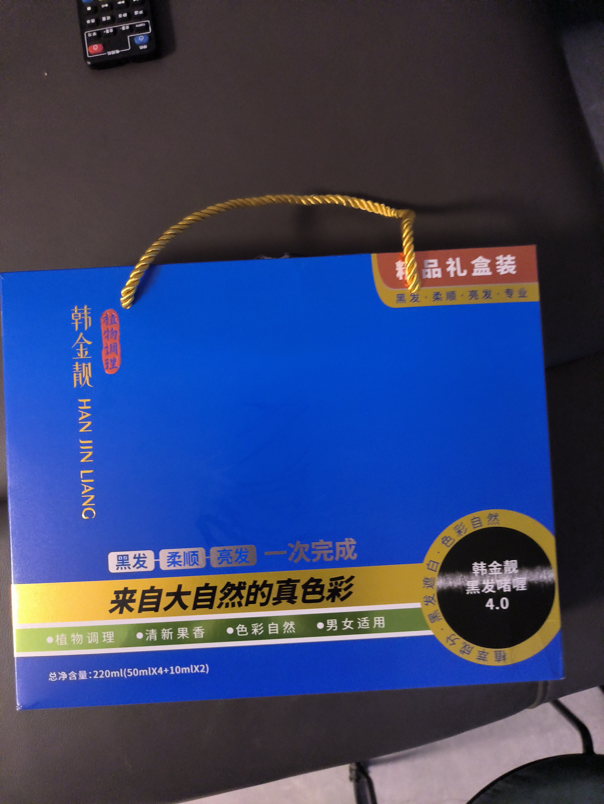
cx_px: 302
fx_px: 535
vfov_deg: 73.9
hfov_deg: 58.9
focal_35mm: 23
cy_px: 402
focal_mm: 4.69
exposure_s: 1/20
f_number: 1.79
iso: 1329
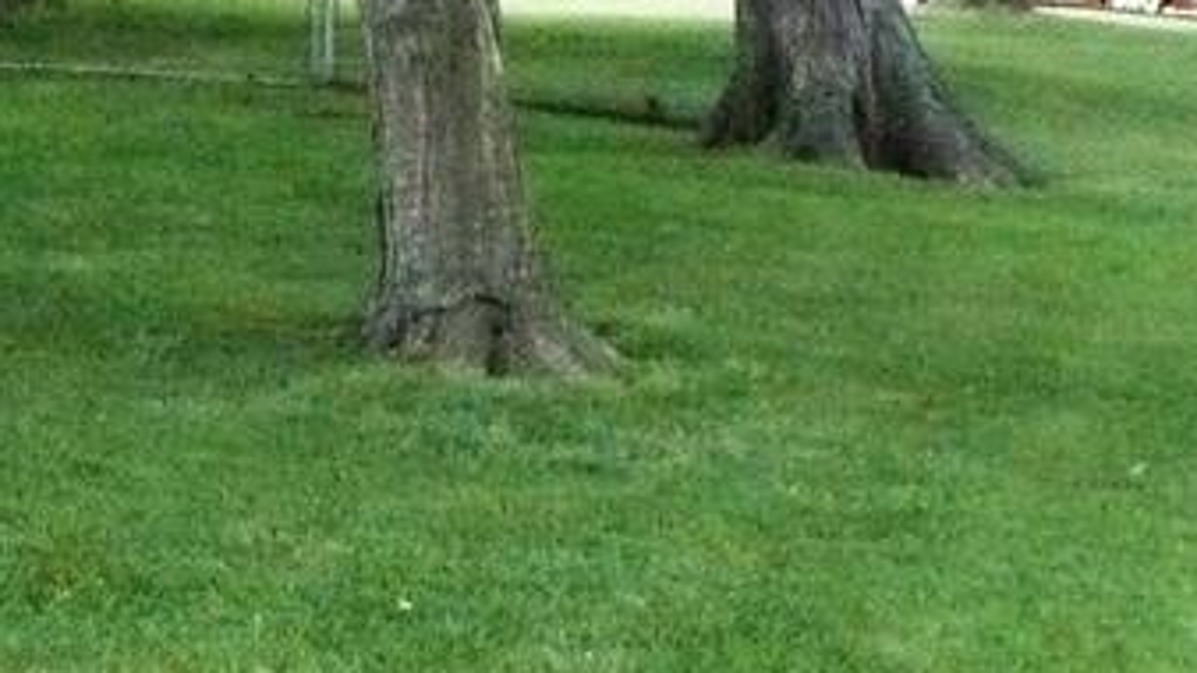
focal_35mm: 122
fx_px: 3872
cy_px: 338
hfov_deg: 17.5
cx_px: 274
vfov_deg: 9.9
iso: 800
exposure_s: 1/1000
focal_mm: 6.1
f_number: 2.8
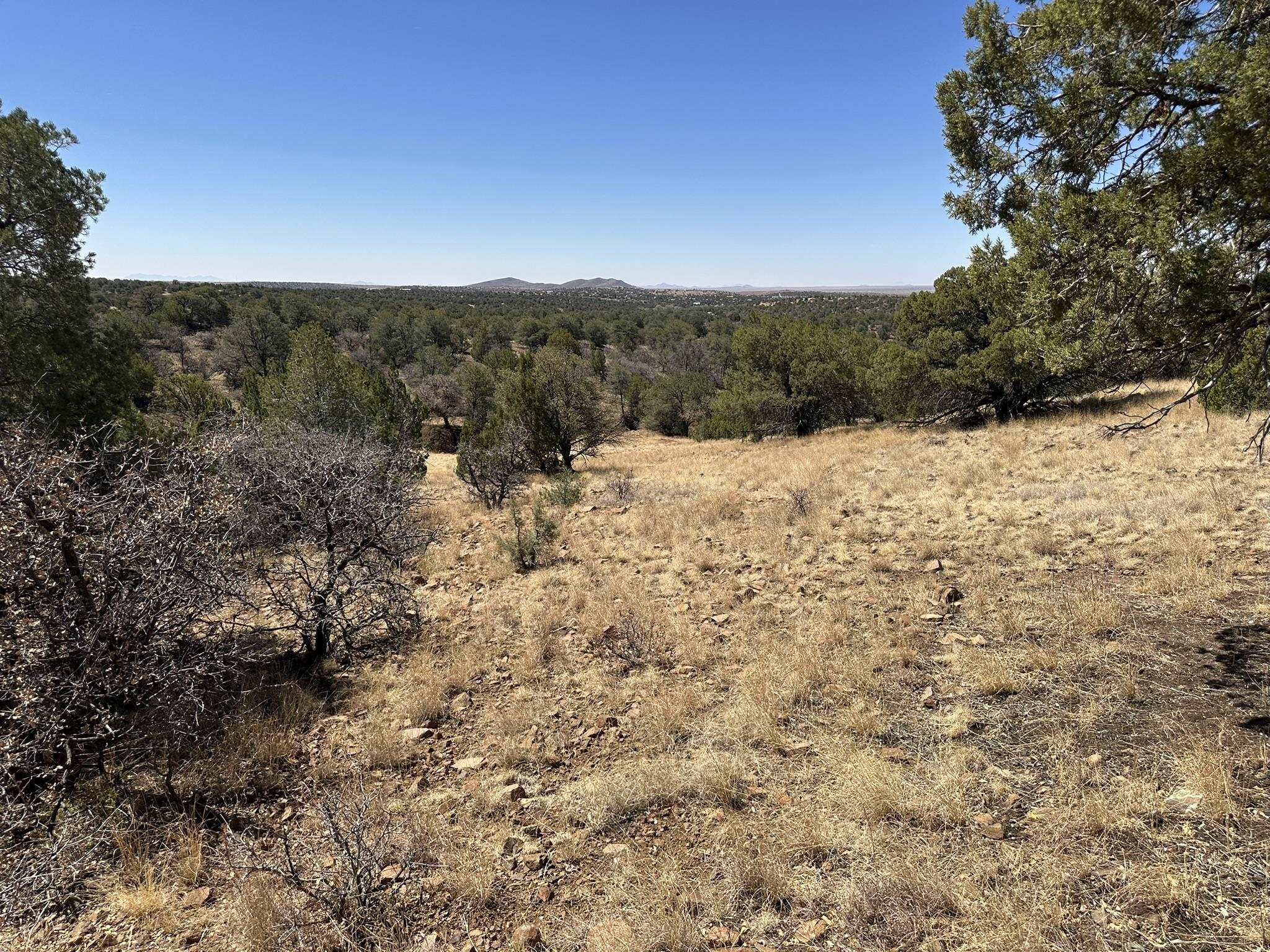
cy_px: 476
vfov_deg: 56.8
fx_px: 881
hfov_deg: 71.6
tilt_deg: -12.3
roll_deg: -1.3
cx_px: 635
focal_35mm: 24
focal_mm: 6.86
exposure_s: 1/5000
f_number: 1.78
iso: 80
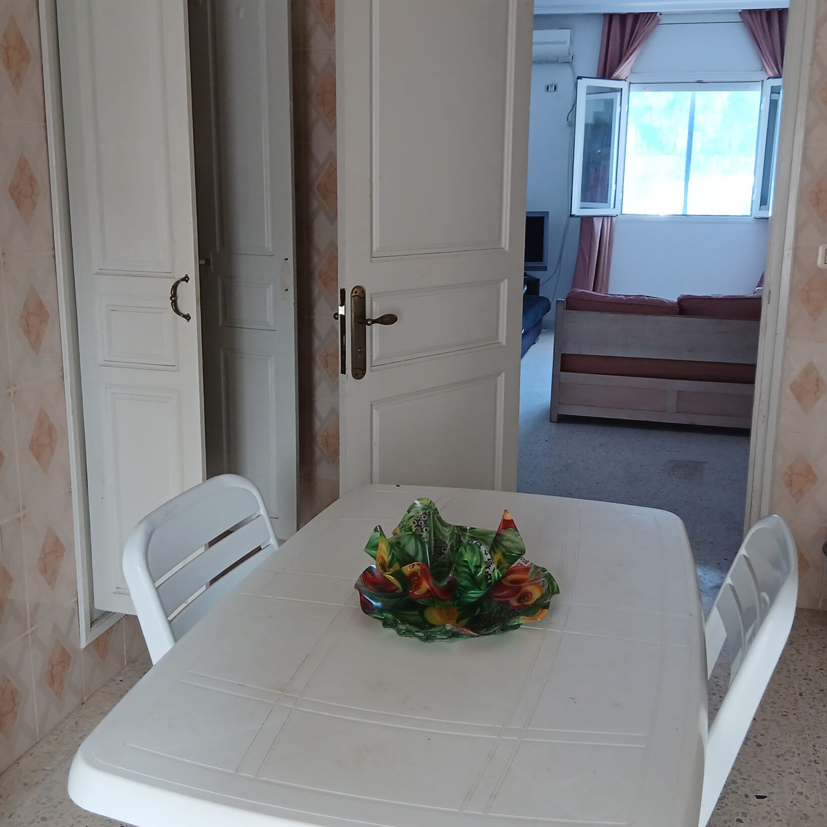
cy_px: 381
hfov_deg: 46.0
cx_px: 441
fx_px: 973
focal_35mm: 36
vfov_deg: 46.0
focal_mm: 3.98
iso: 125
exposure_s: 1/50
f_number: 1.8
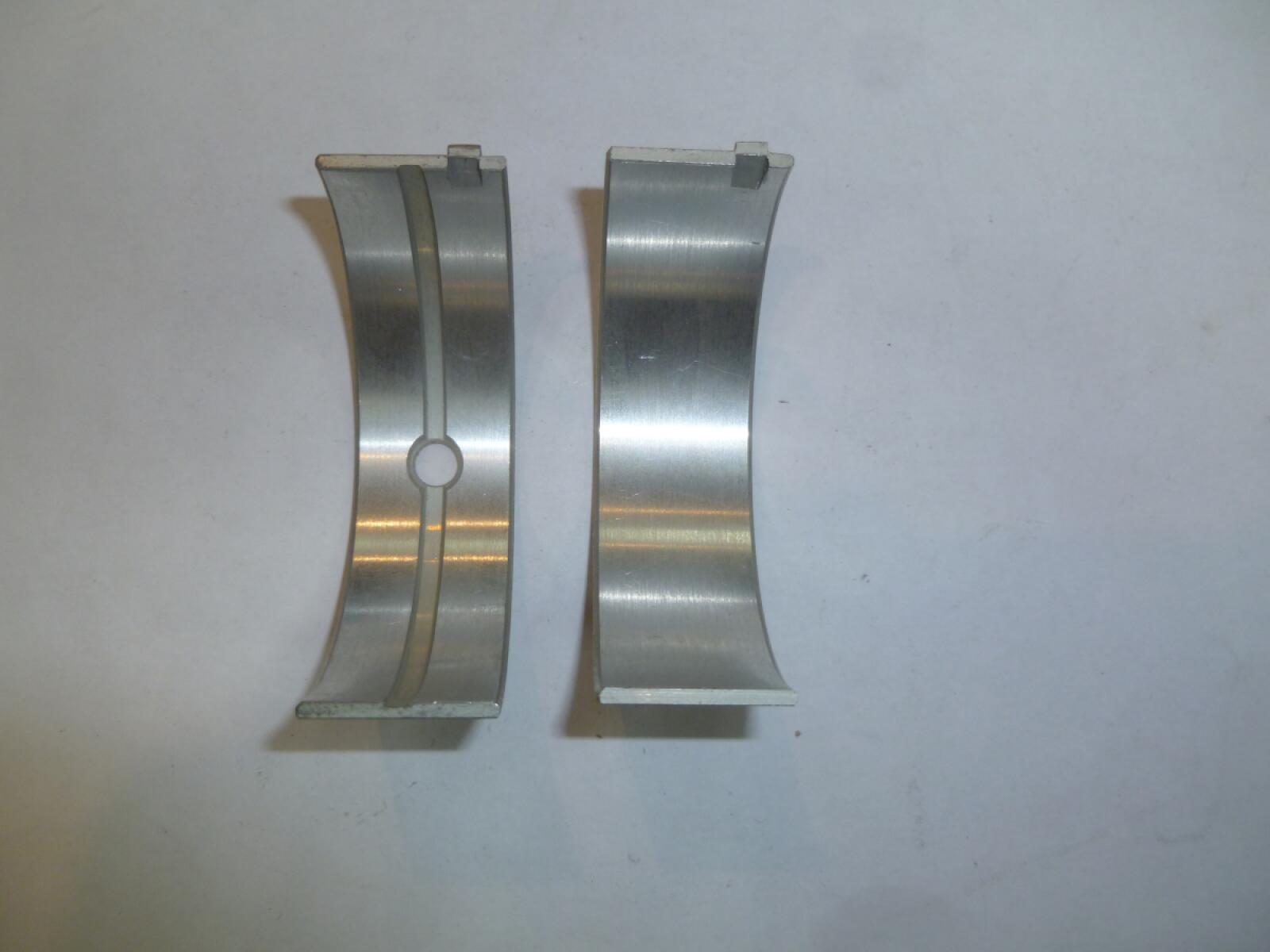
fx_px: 1027
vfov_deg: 49.7
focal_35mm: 28
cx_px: 635
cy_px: 476
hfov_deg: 63.4
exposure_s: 1/30
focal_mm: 5
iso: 125
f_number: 3.3
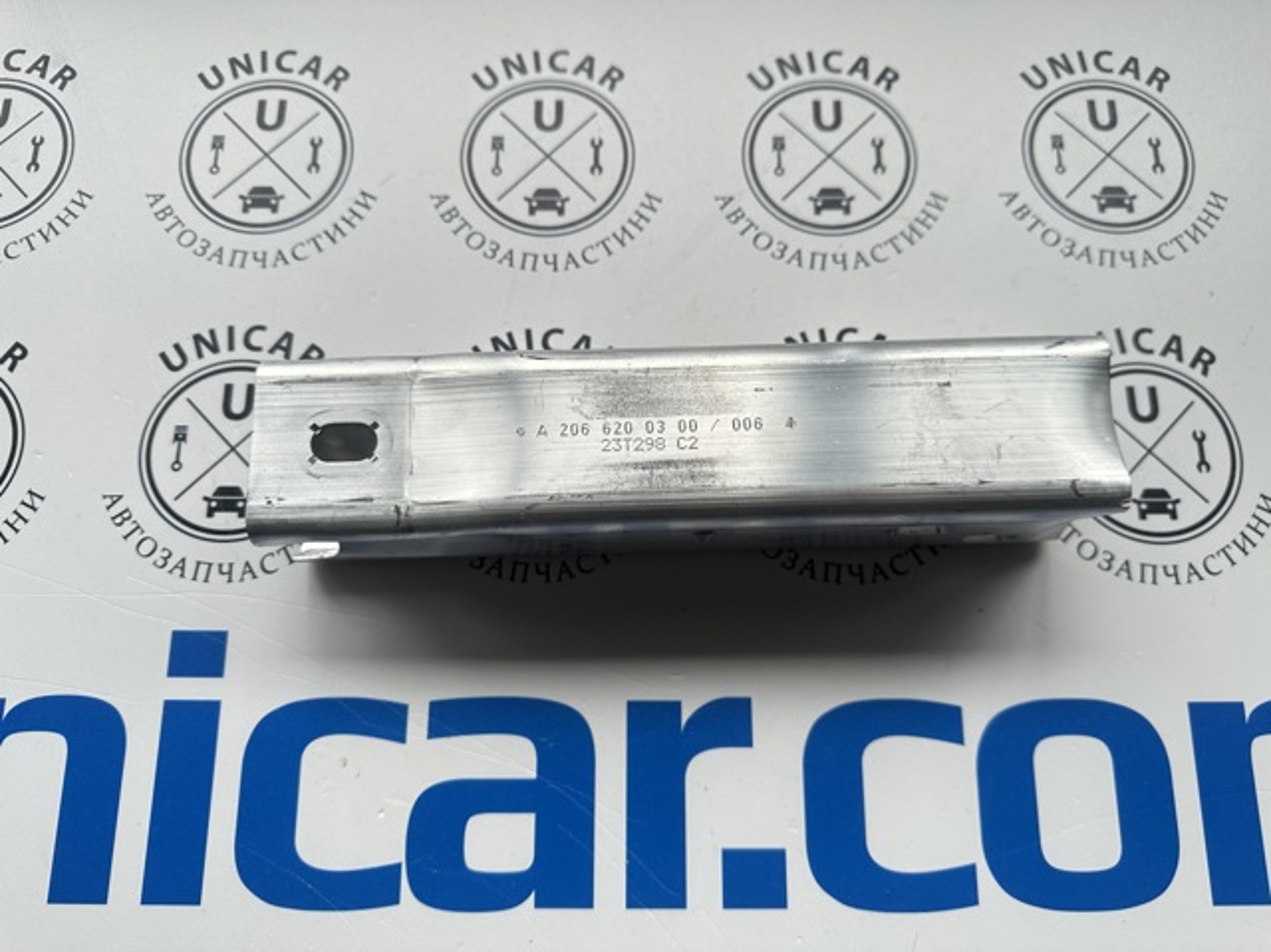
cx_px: 636
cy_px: 476
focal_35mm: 24
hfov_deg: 71.6
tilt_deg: -75.5
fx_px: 881
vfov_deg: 56.8
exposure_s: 1/343
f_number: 1.78
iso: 80
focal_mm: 6.86
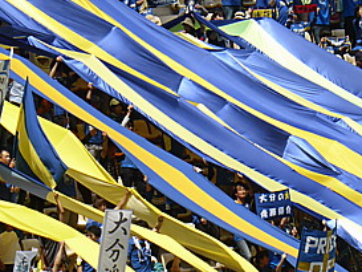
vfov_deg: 2.3
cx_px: 259
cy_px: 227
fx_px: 6696
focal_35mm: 640
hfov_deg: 3.1
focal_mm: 65
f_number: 5.9
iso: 100
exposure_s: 1/500
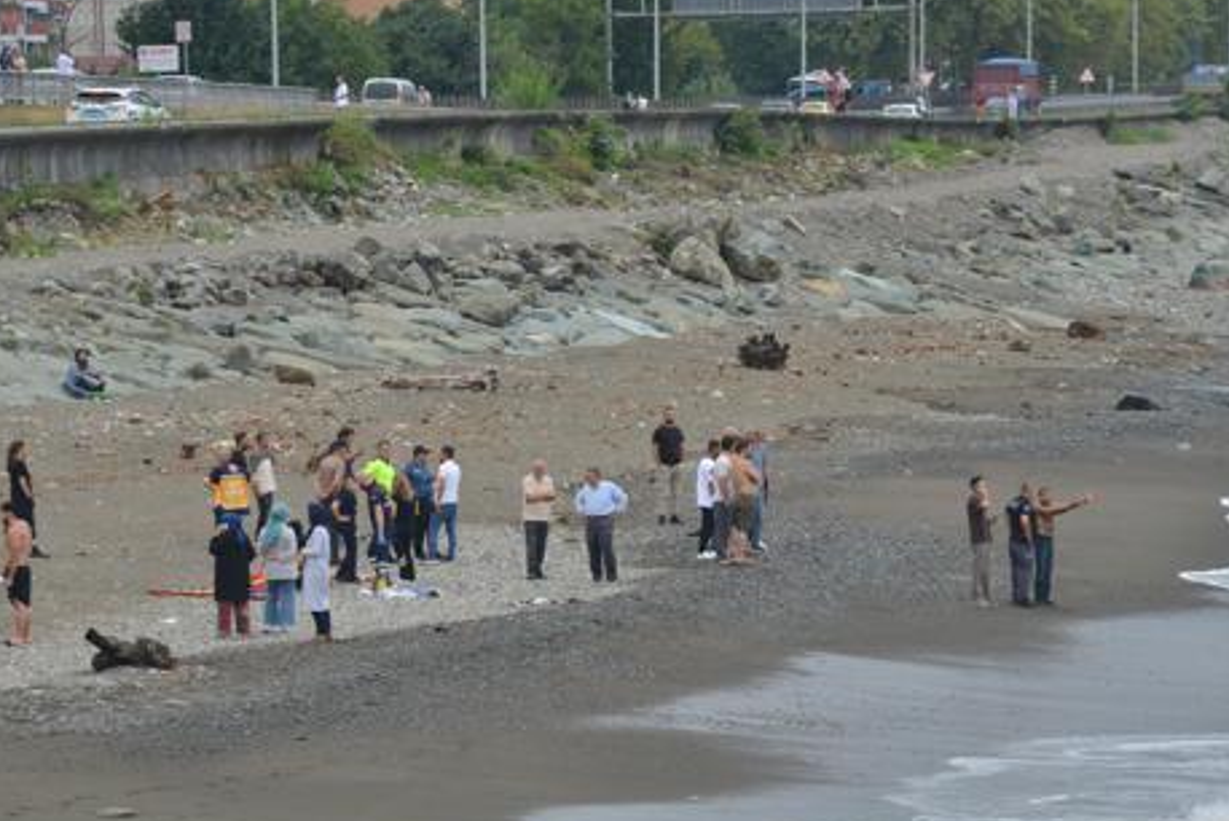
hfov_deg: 7.7
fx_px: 9120
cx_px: 509
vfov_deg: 5.2
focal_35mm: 267
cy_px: 504
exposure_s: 1/250
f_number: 8
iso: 1600
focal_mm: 200
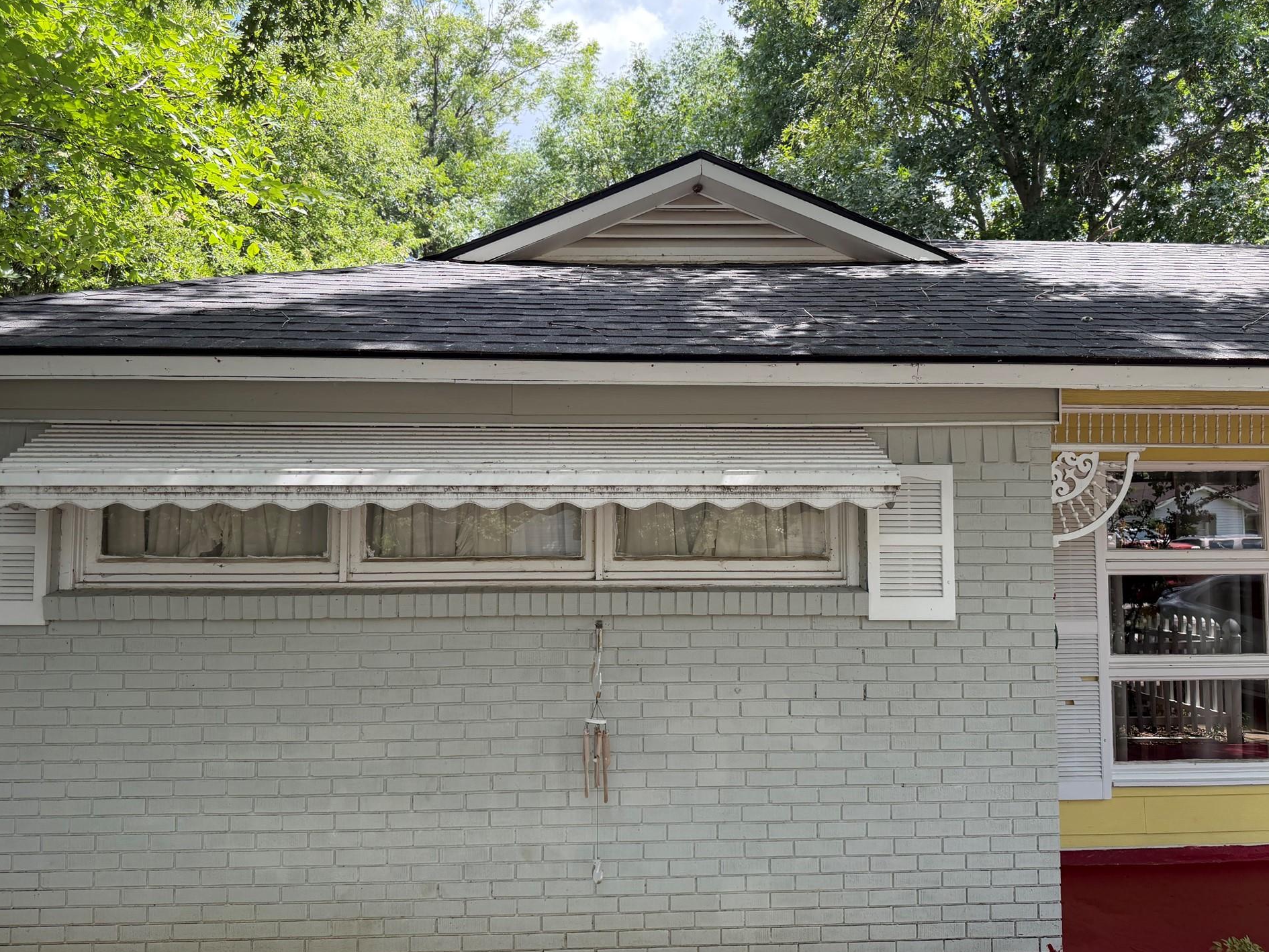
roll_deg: -0.1
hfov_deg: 67.3
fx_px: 953
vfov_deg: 53.1
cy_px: 475
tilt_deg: +2.9
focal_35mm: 26
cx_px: 632
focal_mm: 6.76
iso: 100
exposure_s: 1/708
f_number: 1.78
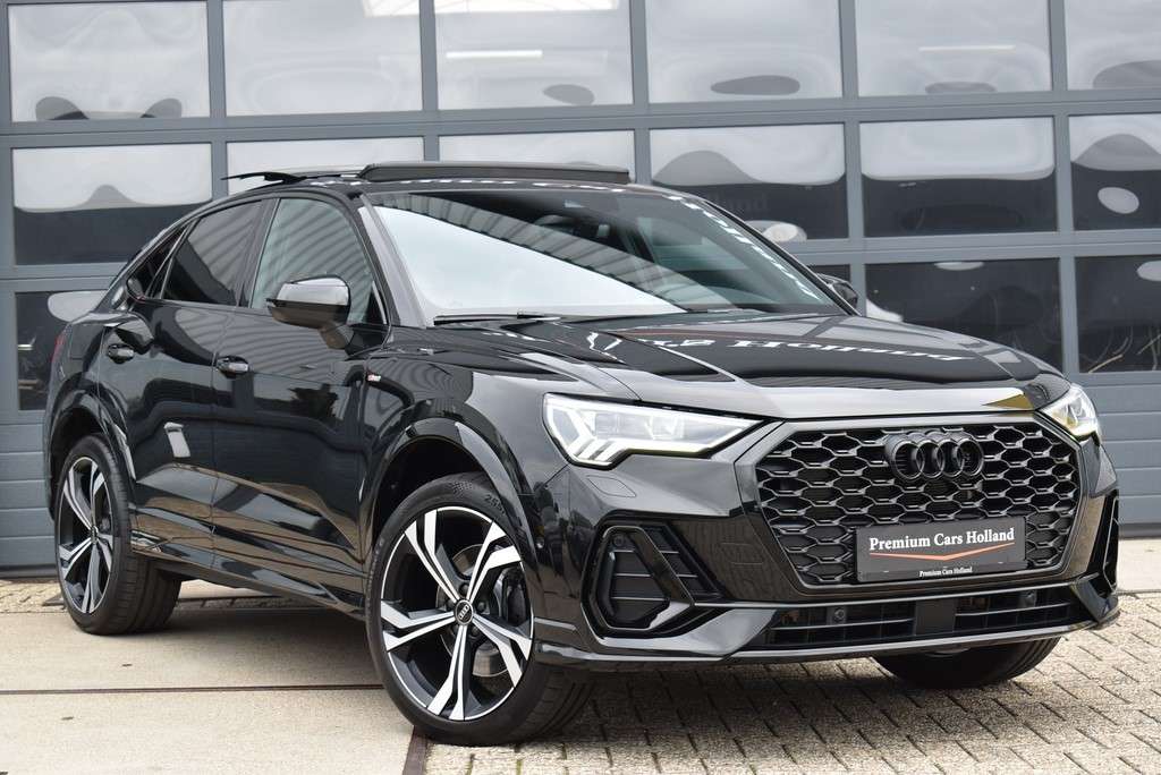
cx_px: 580
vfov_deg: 17.5
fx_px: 2517
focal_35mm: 78
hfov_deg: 26.0
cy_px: 388
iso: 400
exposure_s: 1/200
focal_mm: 52
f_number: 7.1
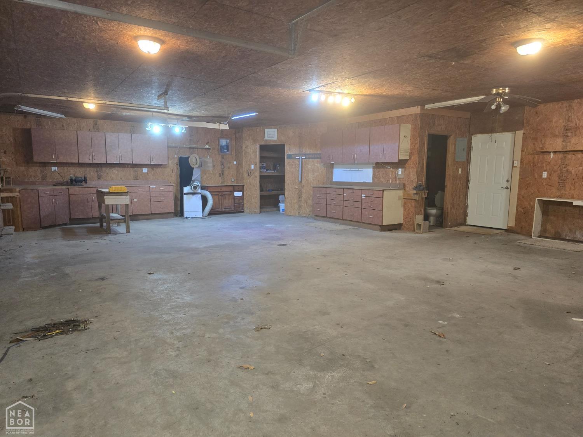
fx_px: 387
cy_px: 218
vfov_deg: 58.9
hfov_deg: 73.9
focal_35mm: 23
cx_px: 292
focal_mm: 6.3
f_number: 1.7
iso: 640
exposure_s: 1/120
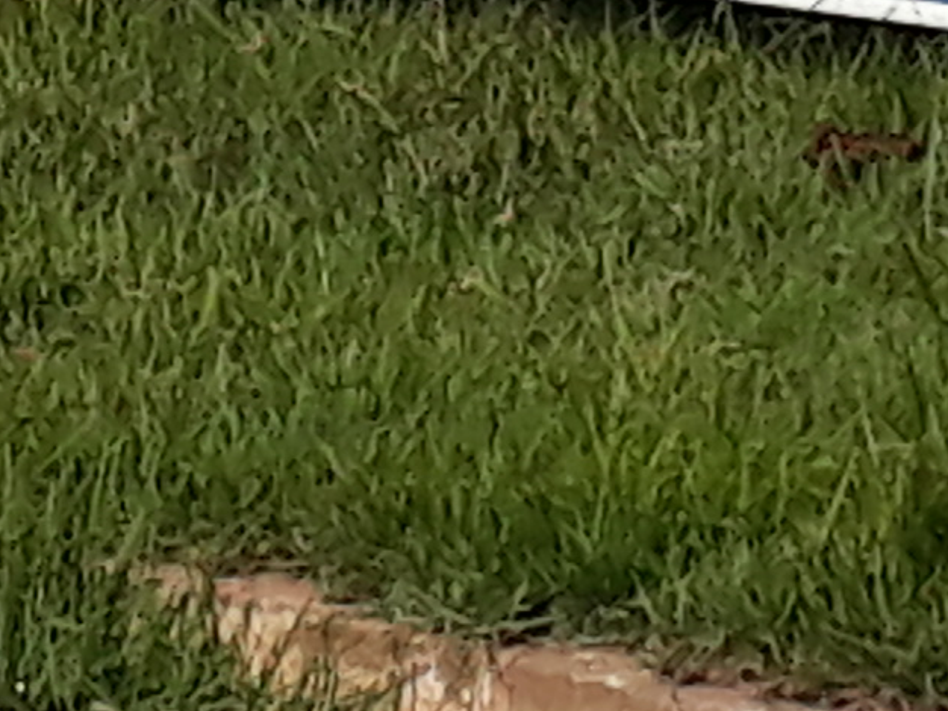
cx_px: -88
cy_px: -908
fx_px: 4877
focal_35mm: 178
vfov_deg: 7.8
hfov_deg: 11.0
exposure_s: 1/2558
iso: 40
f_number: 1.9
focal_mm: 3.6
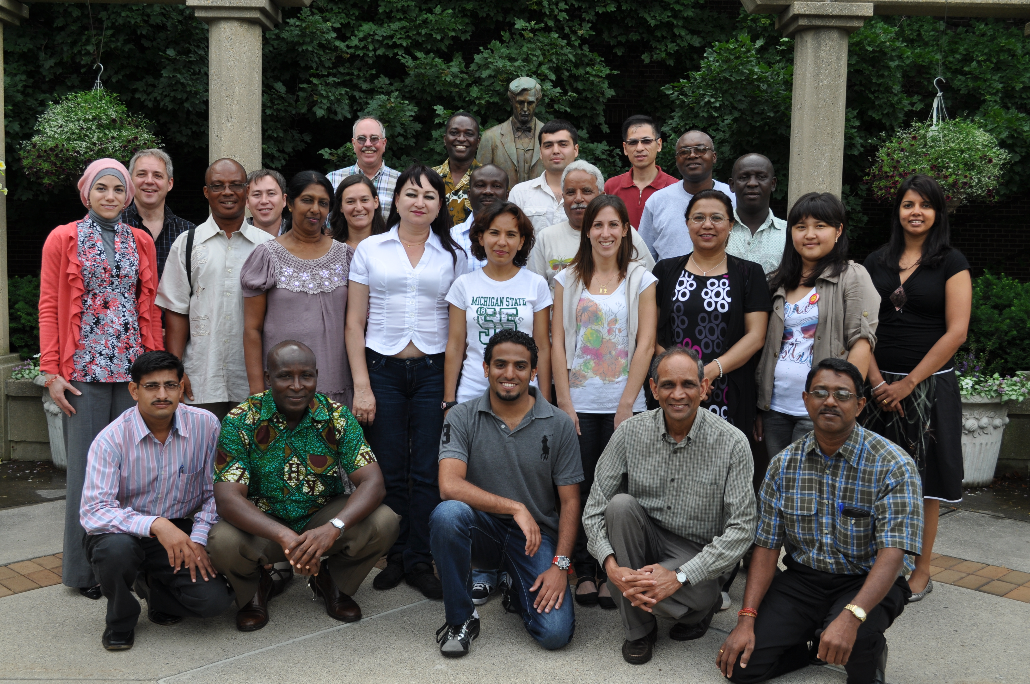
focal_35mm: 36
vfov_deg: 36.8
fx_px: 1029
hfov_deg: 53.2
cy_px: 342
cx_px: 515
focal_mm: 24
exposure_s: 1/160
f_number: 6.3
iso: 200
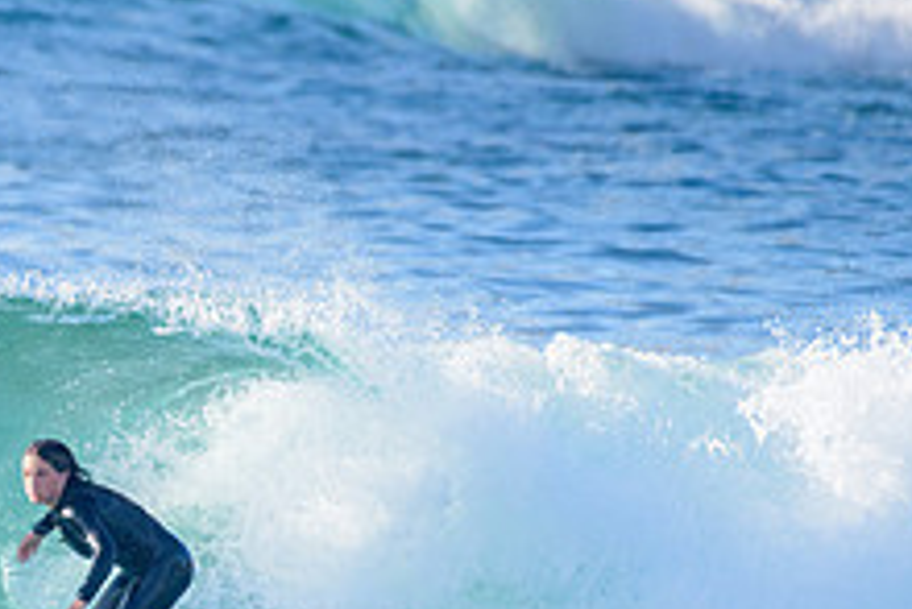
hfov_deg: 1.3
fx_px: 41015
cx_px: -124
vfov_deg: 0.9
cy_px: 475
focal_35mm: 1618
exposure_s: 1/2000
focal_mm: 500
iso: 720
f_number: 5.6
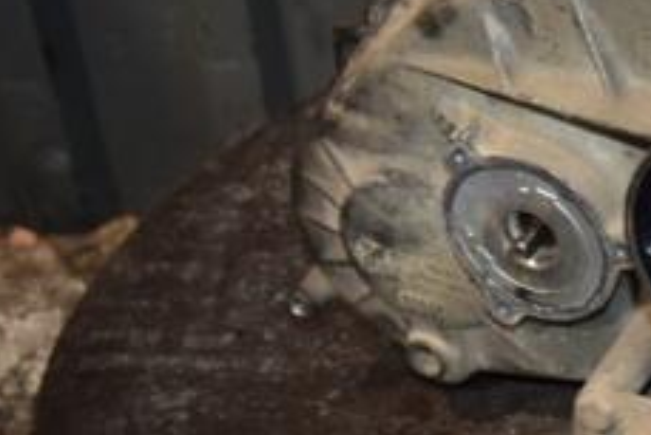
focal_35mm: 102
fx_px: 1846
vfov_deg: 13.4
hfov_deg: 18.9
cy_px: 188
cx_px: 776
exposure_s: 1/60
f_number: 5
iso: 800
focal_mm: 26
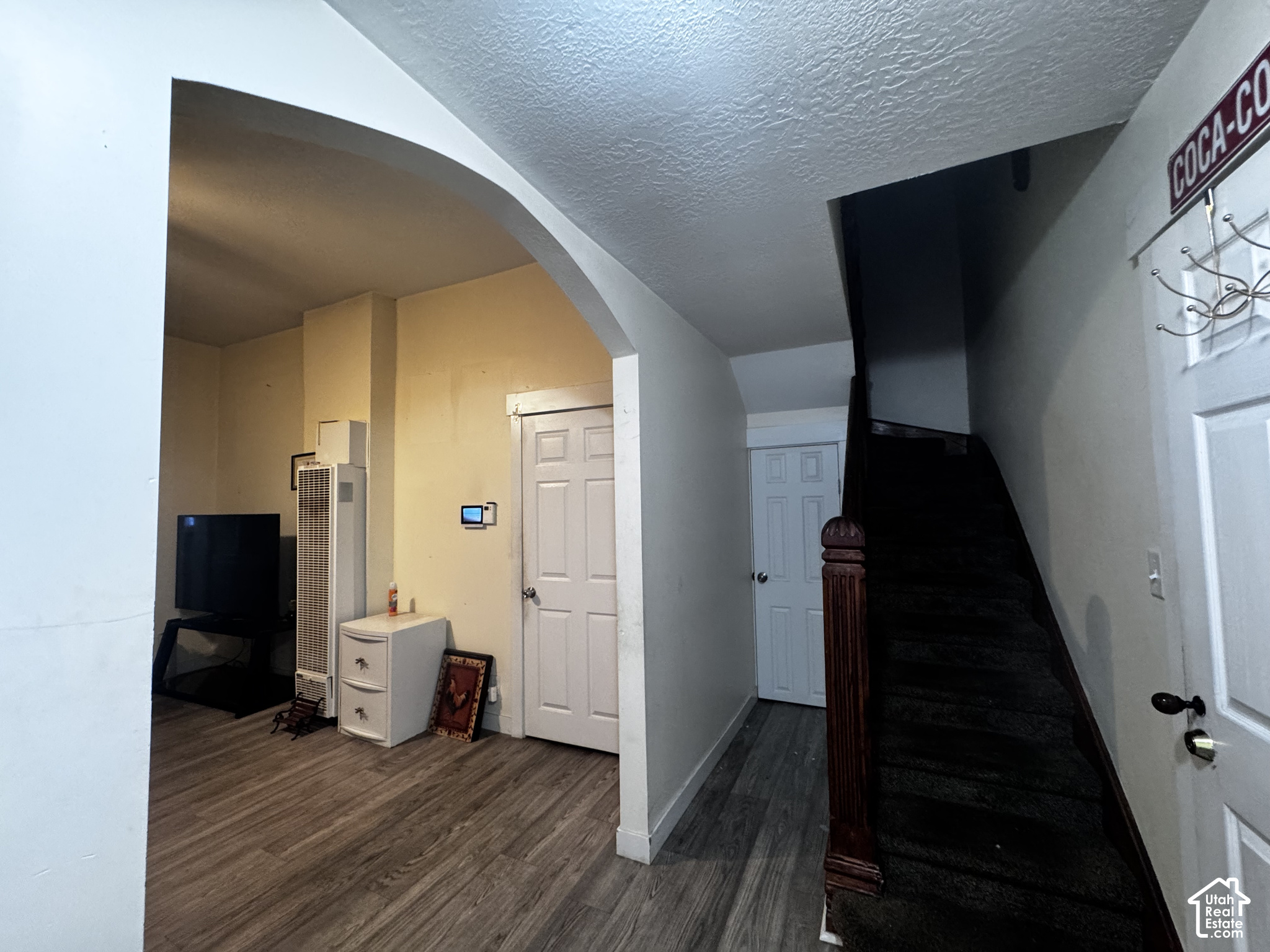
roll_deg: +1.0
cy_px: 476
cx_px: 635
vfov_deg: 85.7
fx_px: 514
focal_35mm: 14
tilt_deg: +3.1
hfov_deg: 102.1
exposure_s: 1/60
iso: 320
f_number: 2.2
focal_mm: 2.22
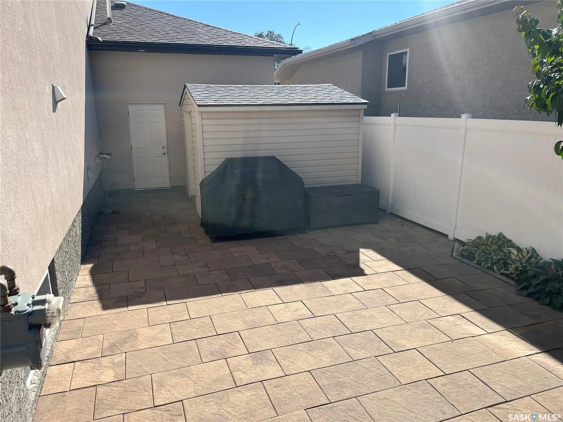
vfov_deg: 53.1
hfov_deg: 67.3
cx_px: 282
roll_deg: +0.4
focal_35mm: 26
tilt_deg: -14.9
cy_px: 211
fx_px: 423
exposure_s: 1/2632
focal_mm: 5.1
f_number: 1.6
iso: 50
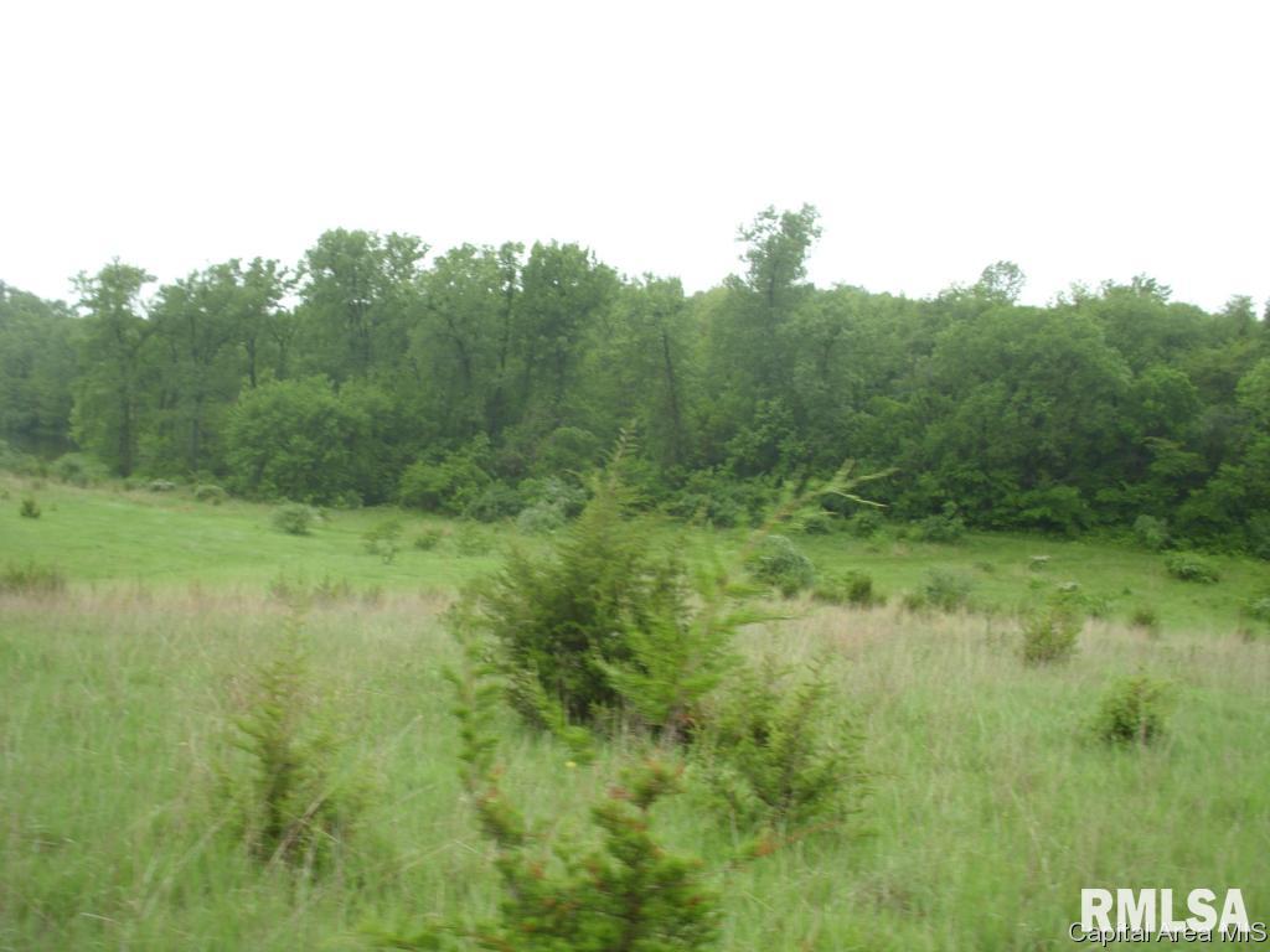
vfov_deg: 37.7
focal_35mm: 38
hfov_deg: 49.0
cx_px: 635
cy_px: 476
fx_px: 1394
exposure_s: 1/94
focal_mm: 6.3
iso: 50
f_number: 2.9
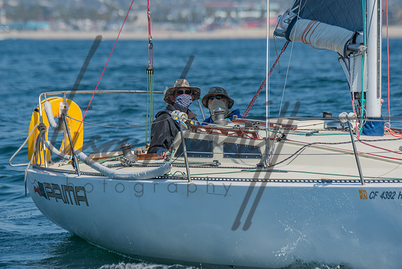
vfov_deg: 3.5
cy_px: 134
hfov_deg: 5.3
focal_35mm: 390
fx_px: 4356
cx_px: 201
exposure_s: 1/500
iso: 100
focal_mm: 260
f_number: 5.6
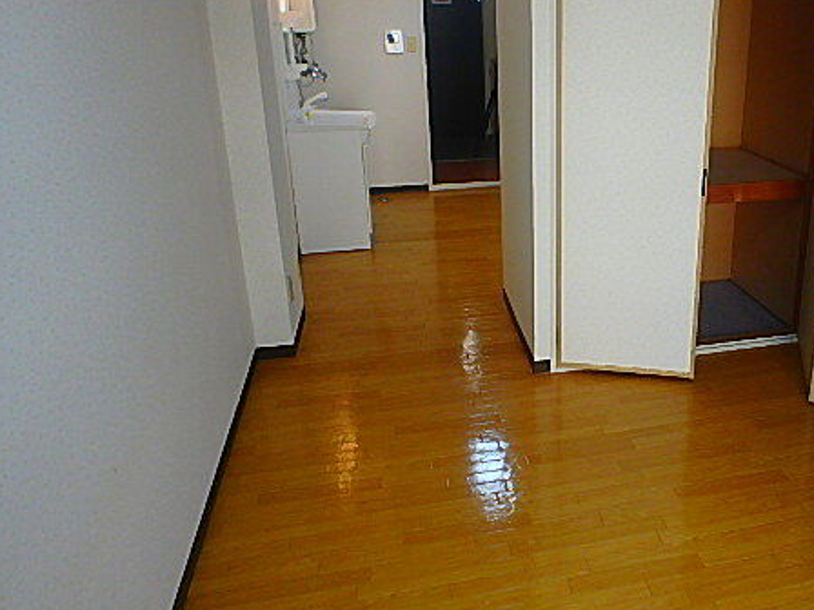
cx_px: 565
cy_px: 251
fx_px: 705
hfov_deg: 58.1
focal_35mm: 30
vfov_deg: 46.6
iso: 160
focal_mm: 3.7
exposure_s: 1/60
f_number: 3.5
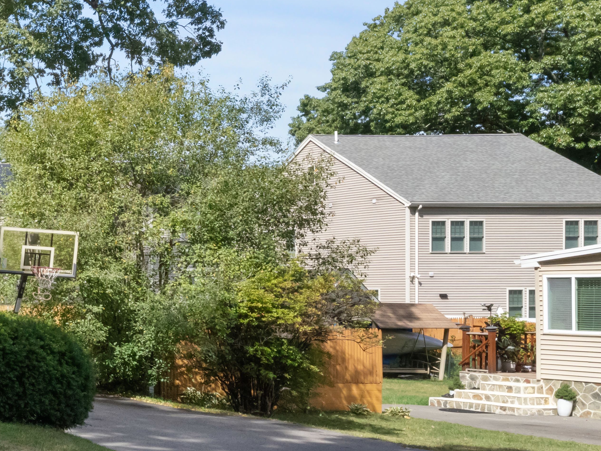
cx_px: -470
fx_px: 1064
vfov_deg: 23.8
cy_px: 295
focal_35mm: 61
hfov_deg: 21.4
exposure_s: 1/1250
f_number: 11
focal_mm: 16.9
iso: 3200
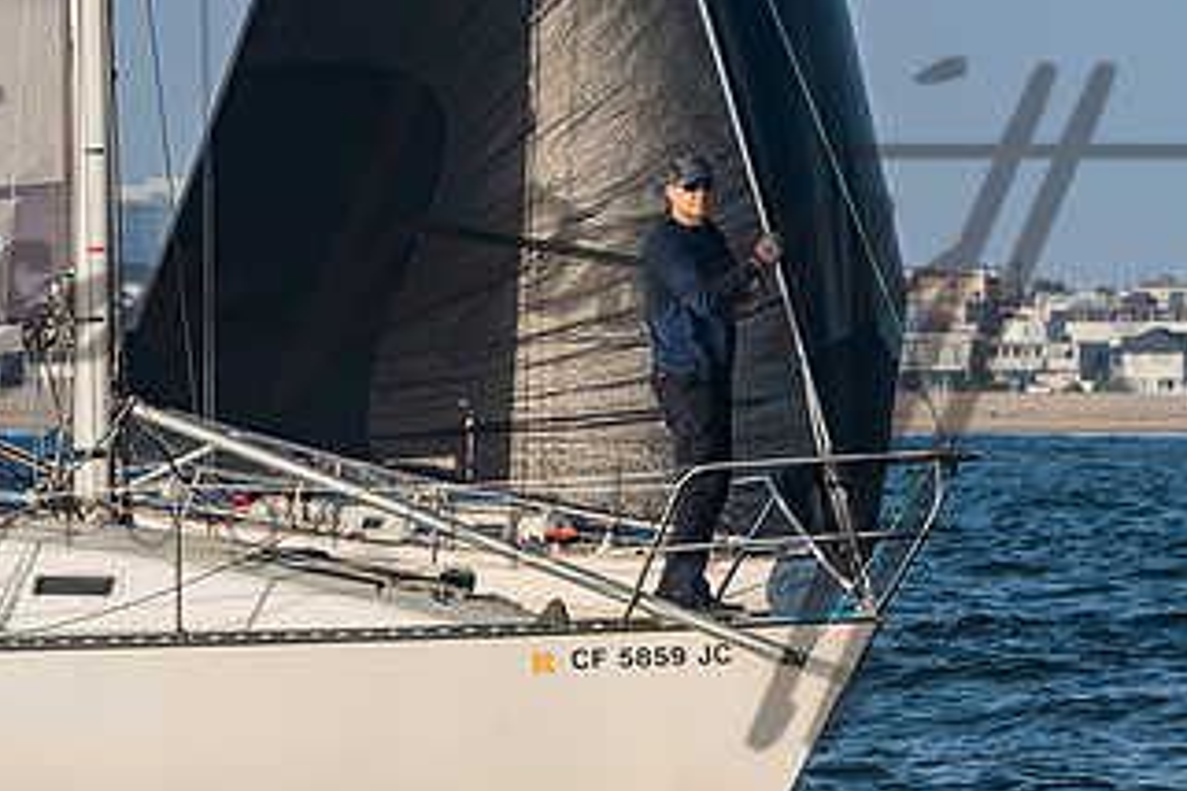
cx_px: 584
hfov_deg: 5.5
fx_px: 12298
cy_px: 238
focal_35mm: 373
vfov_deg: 3.7
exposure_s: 1/640
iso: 400
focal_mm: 200
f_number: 8
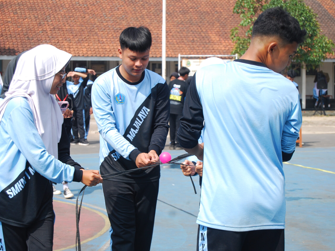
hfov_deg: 21.9
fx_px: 867
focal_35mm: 90
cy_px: 126
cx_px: 164
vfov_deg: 16.5
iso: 160
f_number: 5.6
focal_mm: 55
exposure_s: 1/400
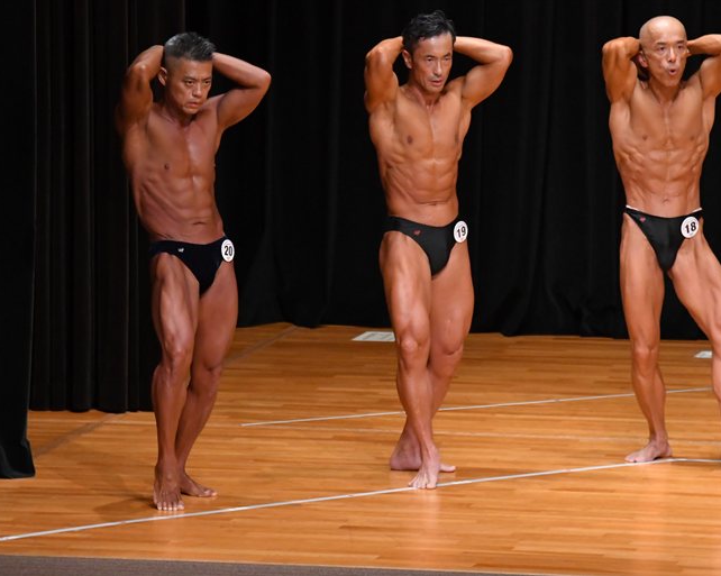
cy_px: 289
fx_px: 6527
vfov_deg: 5.1
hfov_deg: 6.3
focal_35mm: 306
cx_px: 296
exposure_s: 1/400
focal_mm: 180
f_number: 5.6
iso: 5000
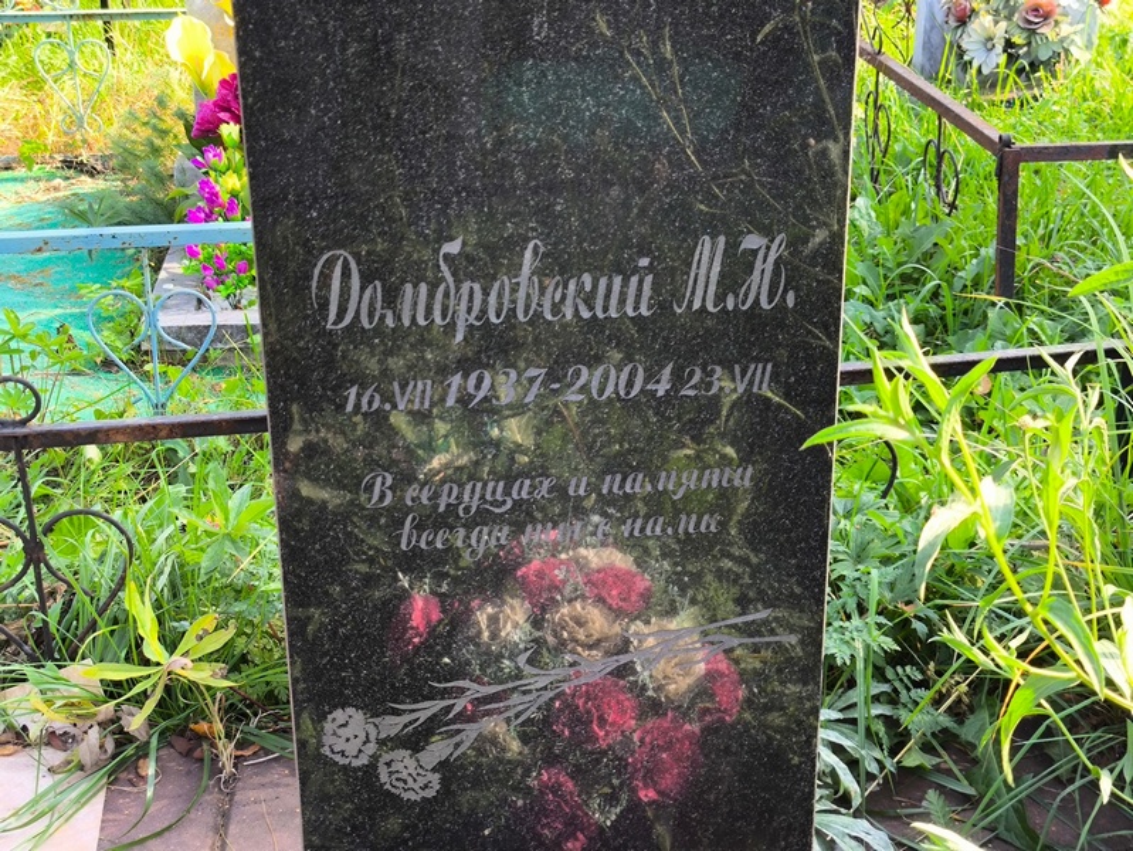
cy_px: 426
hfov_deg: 38.2
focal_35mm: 50
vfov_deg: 29.1
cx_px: 566
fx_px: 1637
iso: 50
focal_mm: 4.71
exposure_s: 1/163
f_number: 1.7
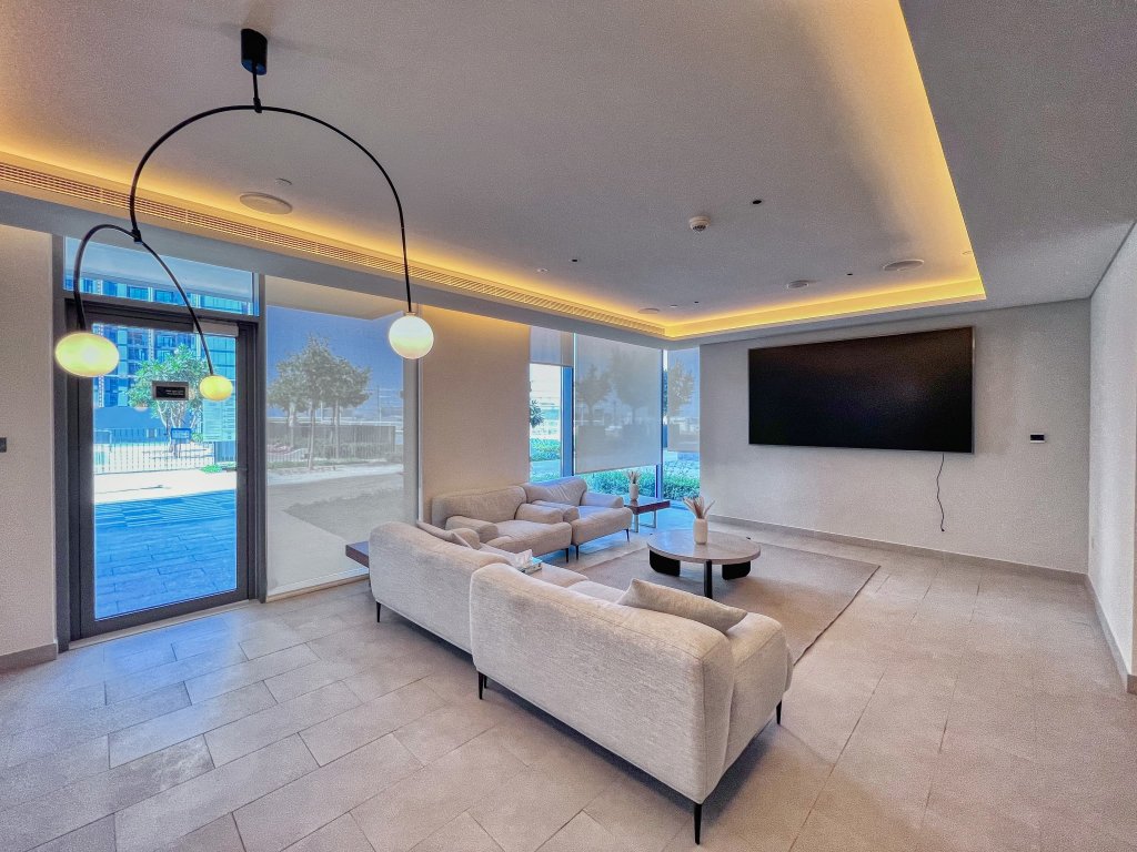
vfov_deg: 89.9
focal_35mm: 13
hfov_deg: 106.2
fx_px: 427
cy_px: 426
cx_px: 568
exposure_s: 1/100
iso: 80
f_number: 1.8
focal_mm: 1.6
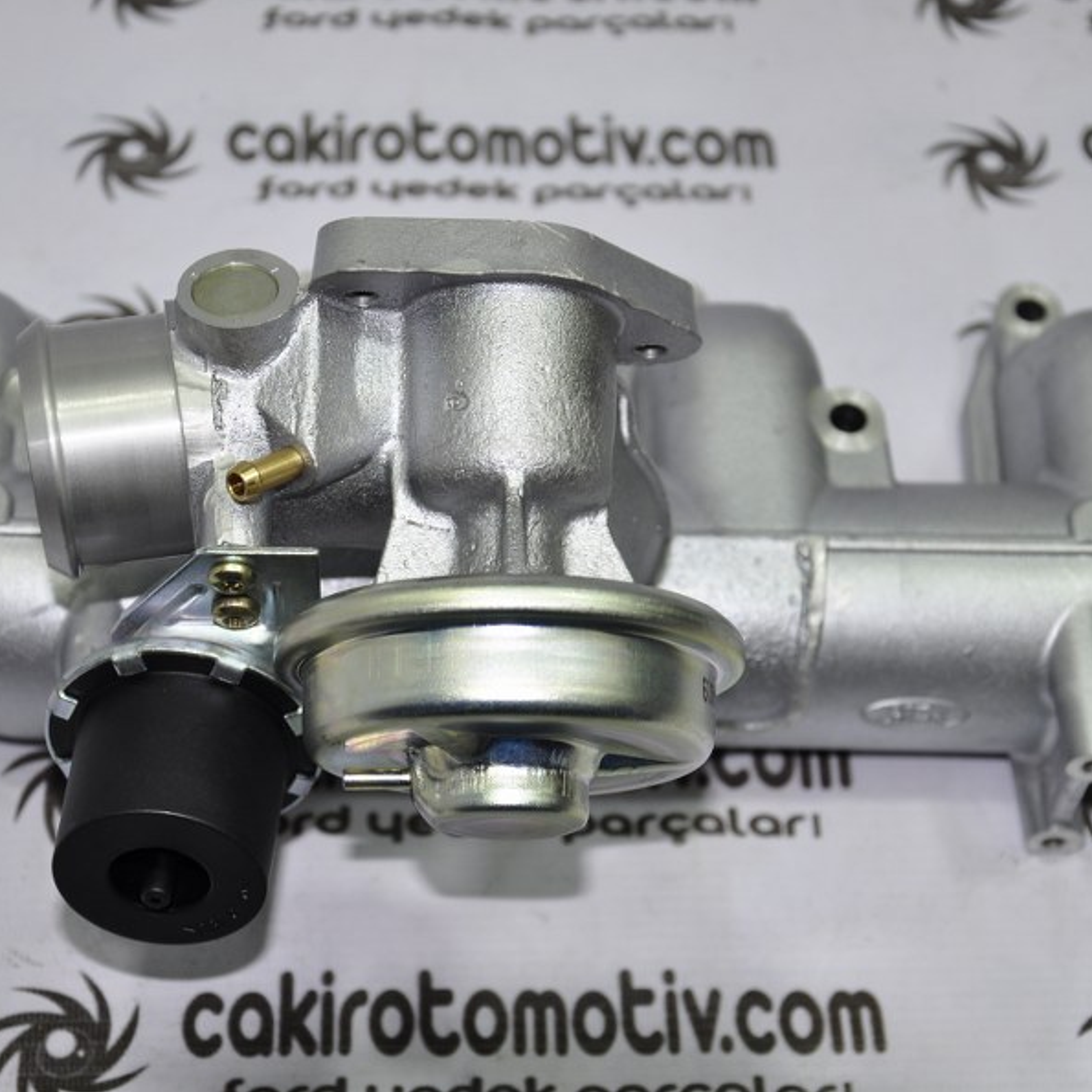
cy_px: 545
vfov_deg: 22.5
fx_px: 2748
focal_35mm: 77
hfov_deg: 22.5
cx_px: 519
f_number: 4.5
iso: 200
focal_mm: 40
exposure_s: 1/60
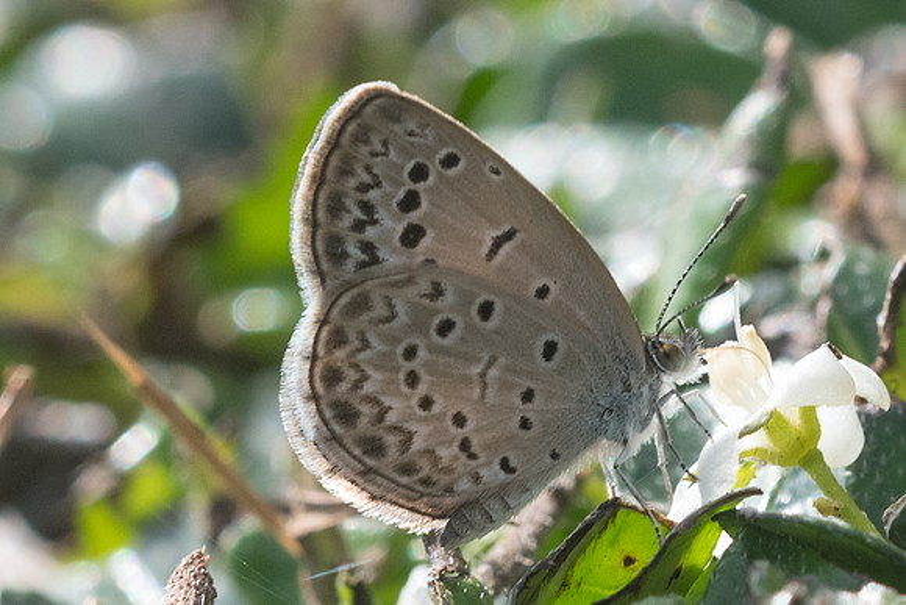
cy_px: 589
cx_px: 320
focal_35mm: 717
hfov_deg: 2.9
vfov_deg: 1.9
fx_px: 18043
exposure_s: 1/640
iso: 400
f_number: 9
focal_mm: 150
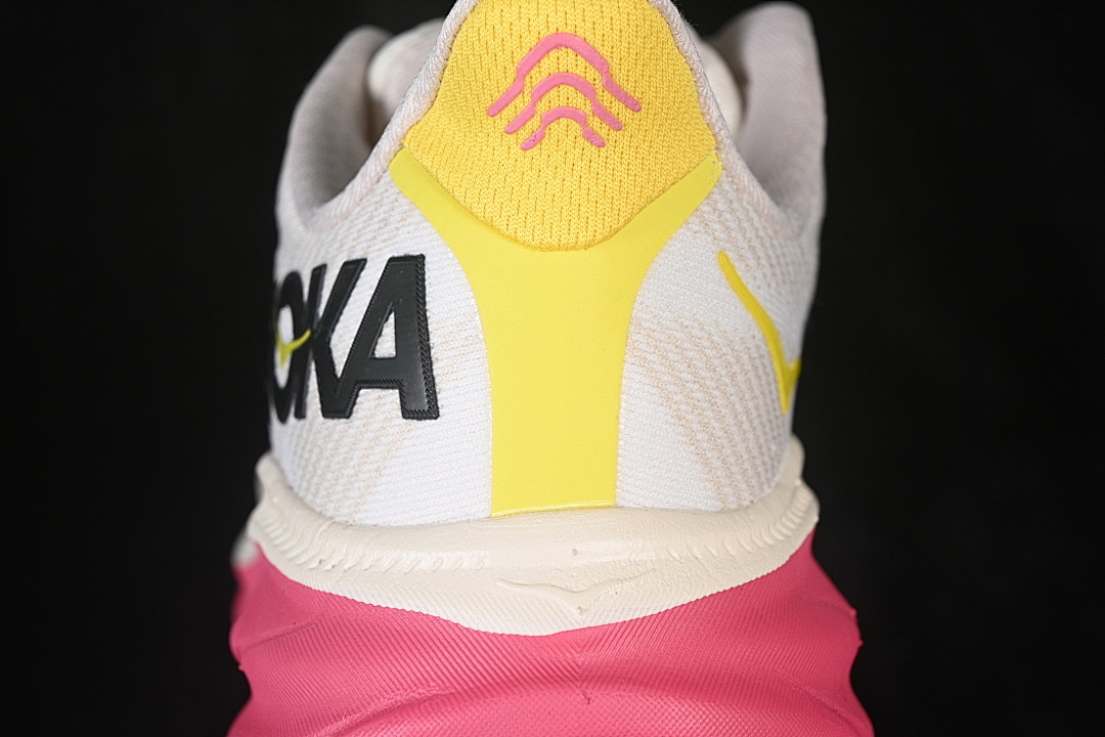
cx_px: 552
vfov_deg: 18.2
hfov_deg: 27.0
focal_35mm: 75
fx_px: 2302
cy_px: 368
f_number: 7.1
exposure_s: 1/80
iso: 160
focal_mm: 50
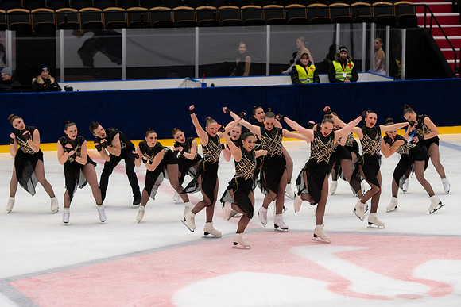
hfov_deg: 12.4
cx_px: 230
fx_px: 2113
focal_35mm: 165
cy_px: 154
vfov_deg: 8.3
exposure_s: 1/400
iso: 640
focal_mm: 110
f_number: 3.5
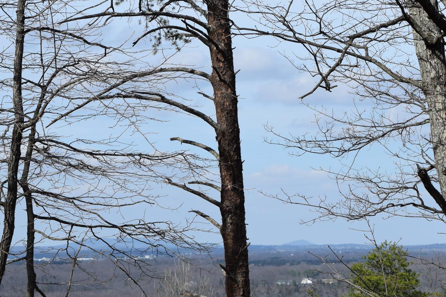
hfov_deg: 14.6
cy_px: 173
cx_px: 220
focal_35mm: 141
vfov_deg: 9.7
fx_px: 1744
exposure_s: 1/400
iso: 200
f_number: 10
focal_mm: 55
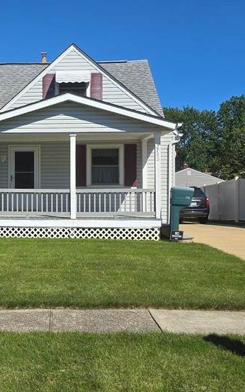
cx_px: 32
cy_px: 190
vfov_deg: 42.6
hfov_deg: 26.6
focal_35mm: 47
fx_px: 502
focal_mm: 6.3
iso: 12
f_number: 1.7
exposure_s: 1/1000
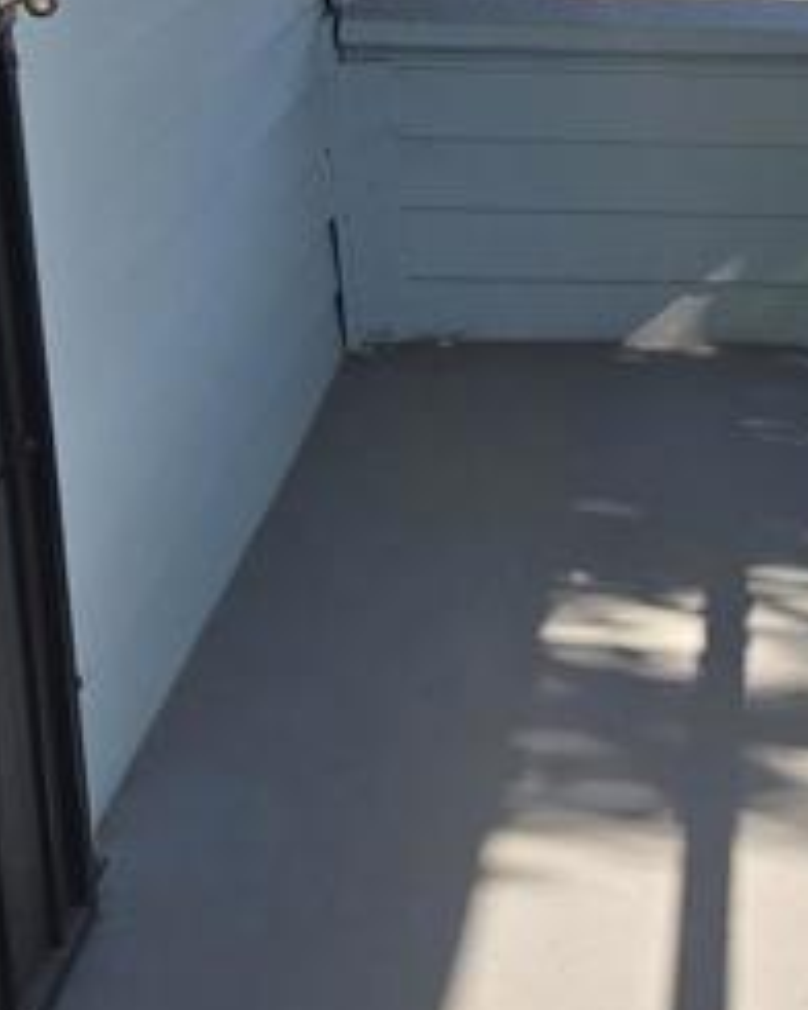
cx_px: 994
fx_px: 2810
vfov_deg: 20.1
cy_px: 181
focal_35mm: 94
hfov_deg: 15.7
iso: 25
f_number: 1.8
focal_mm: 5.4
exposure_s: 1/384
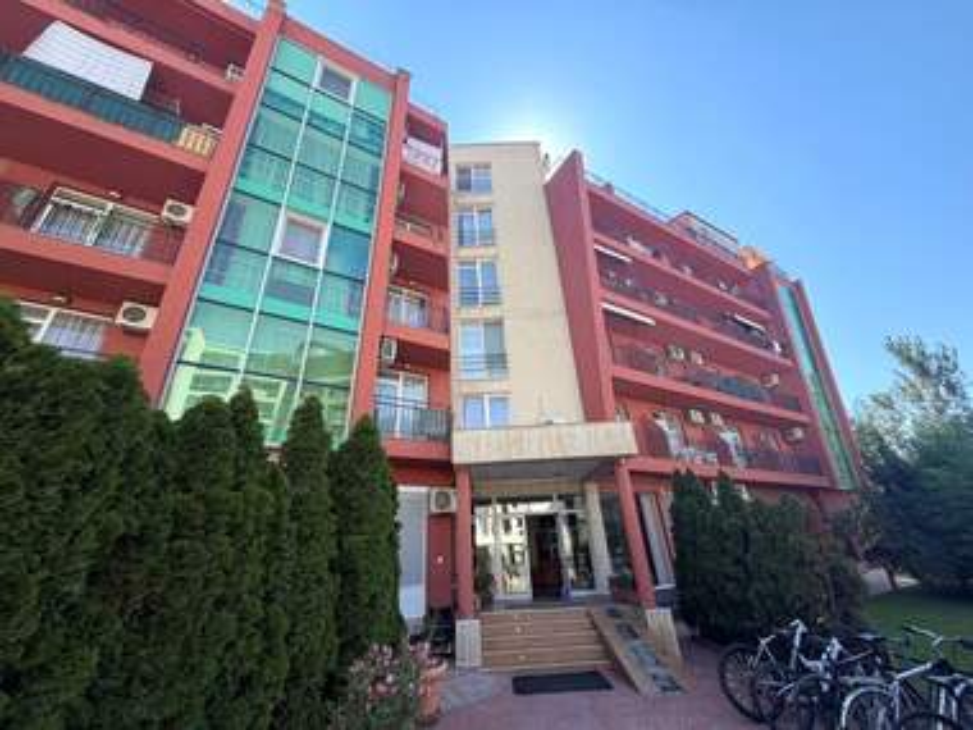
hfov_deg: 102.1
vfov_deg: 85.7
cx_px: 486
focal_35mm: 14
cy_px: 365
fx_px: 394
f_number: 2.2
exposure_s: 1/579
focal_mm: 2.22
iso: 40
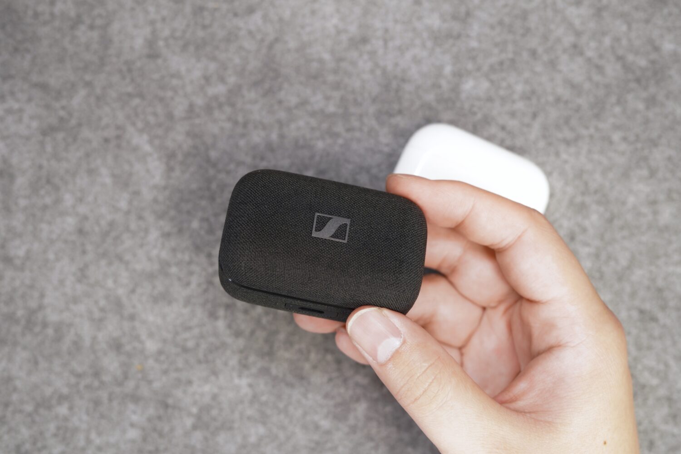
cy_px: 227
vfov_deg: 27.0
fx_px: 946
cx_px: 340
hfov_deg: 39.6
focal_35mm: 50
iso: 1600
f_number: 4.5
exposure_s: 1/60
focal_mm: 50
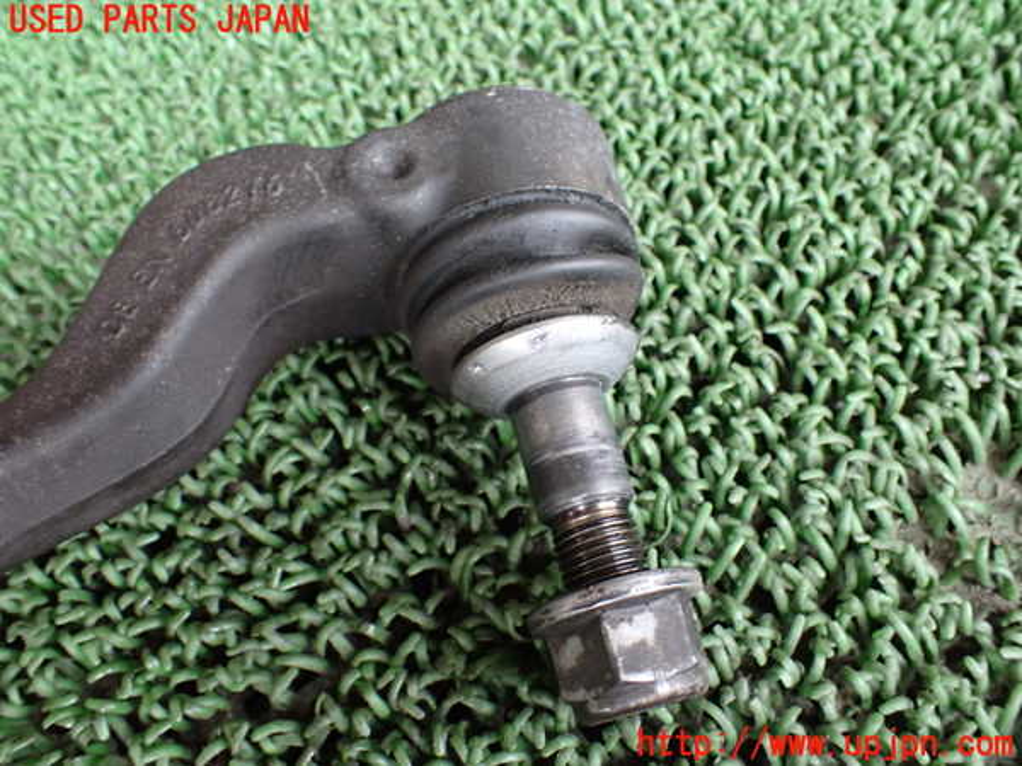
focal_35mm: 30
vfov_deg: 46.8
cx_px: 511
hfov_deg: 60.0
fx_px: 886
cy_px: 383
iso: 800
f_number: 2.3
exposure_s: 1/50
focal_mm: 5.4
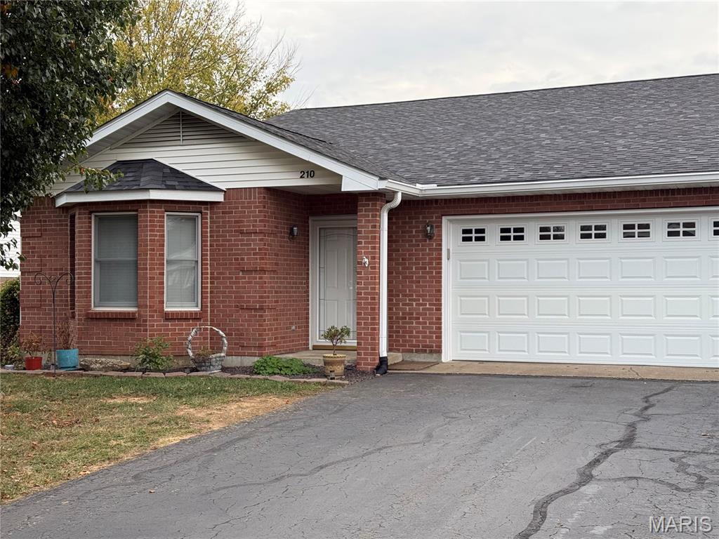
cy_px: 270
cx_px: 360
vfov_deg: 30.3
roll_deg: +0.0
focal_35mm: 48
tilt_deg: +0.9
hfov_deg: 39.7
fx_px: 997
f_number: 1.78
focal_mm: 6.76
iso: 100
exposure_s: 1/712
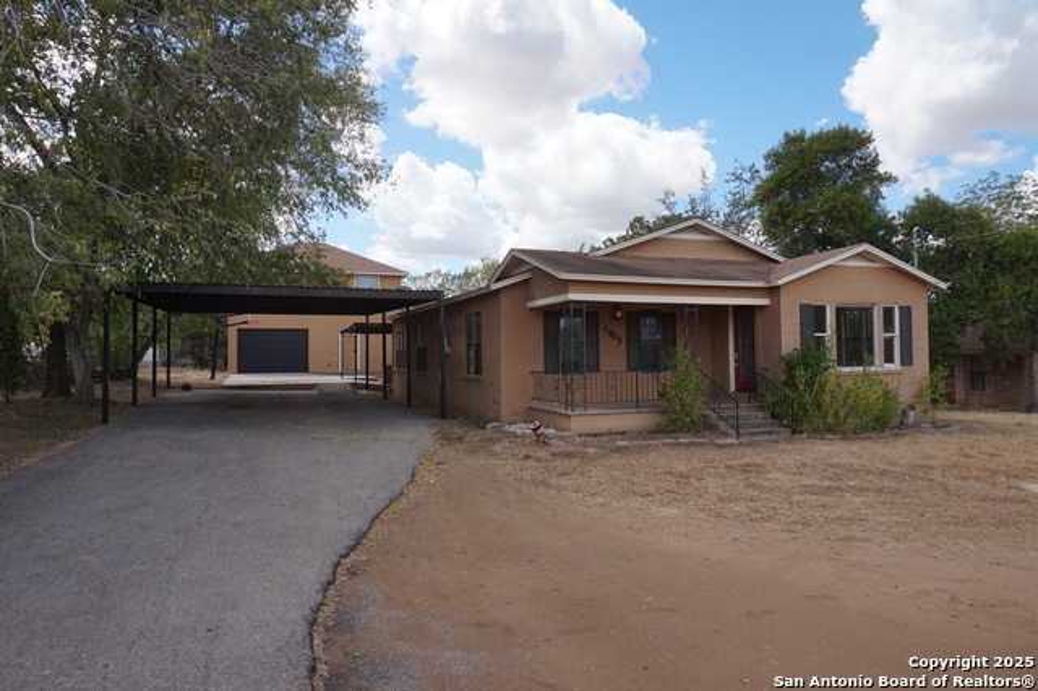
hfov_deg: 73.8
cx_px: 519
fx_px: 692
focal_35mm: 24
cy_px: 346
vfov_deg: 53.1
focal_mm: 16
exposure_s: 1/160
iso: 100
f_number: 10
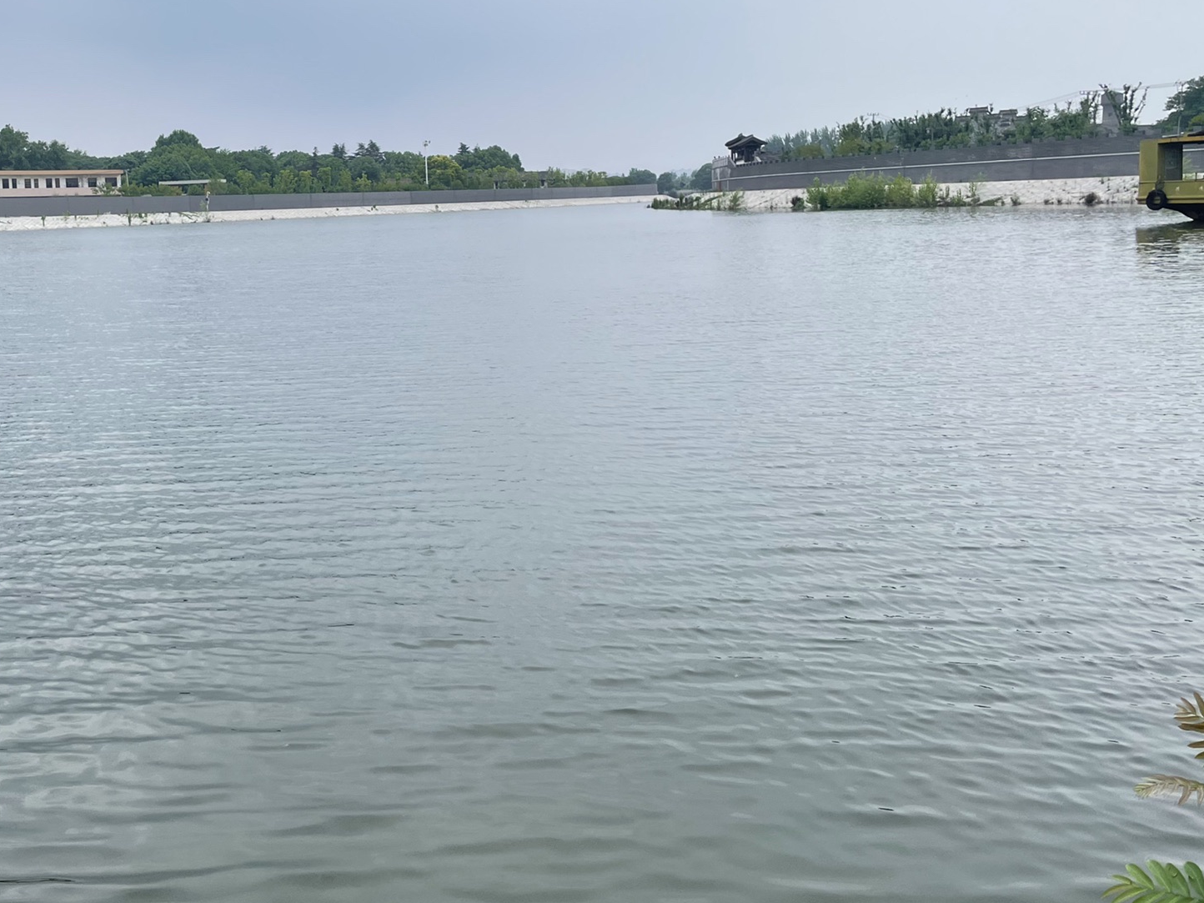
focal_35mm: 36
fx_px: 1252
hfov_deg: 50.5
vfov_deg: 39.5
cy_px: 362
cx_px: 411
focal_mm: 4.2
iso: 32
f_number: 1.6
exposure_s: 1/855
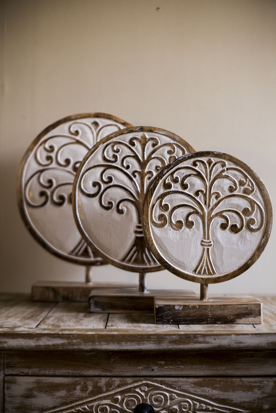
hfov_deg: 27.0
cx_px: 138
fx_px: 575
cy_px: 206
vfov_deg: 39.6
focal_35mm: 50
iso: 200
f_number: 2.2
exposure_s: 1/160
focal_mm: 50
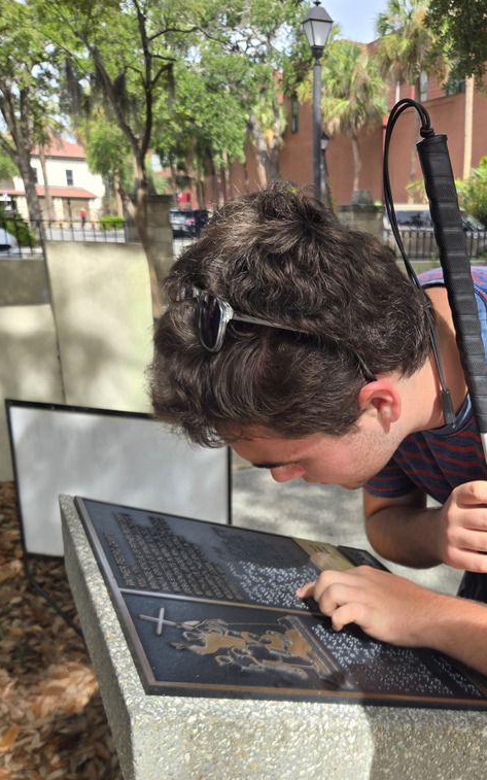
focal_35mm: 33
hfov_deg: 37.5
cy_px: 493
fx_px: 701
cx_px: 357
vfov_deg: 57.4
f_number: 1.8
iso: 25
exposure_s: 1/682
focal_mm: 5.4
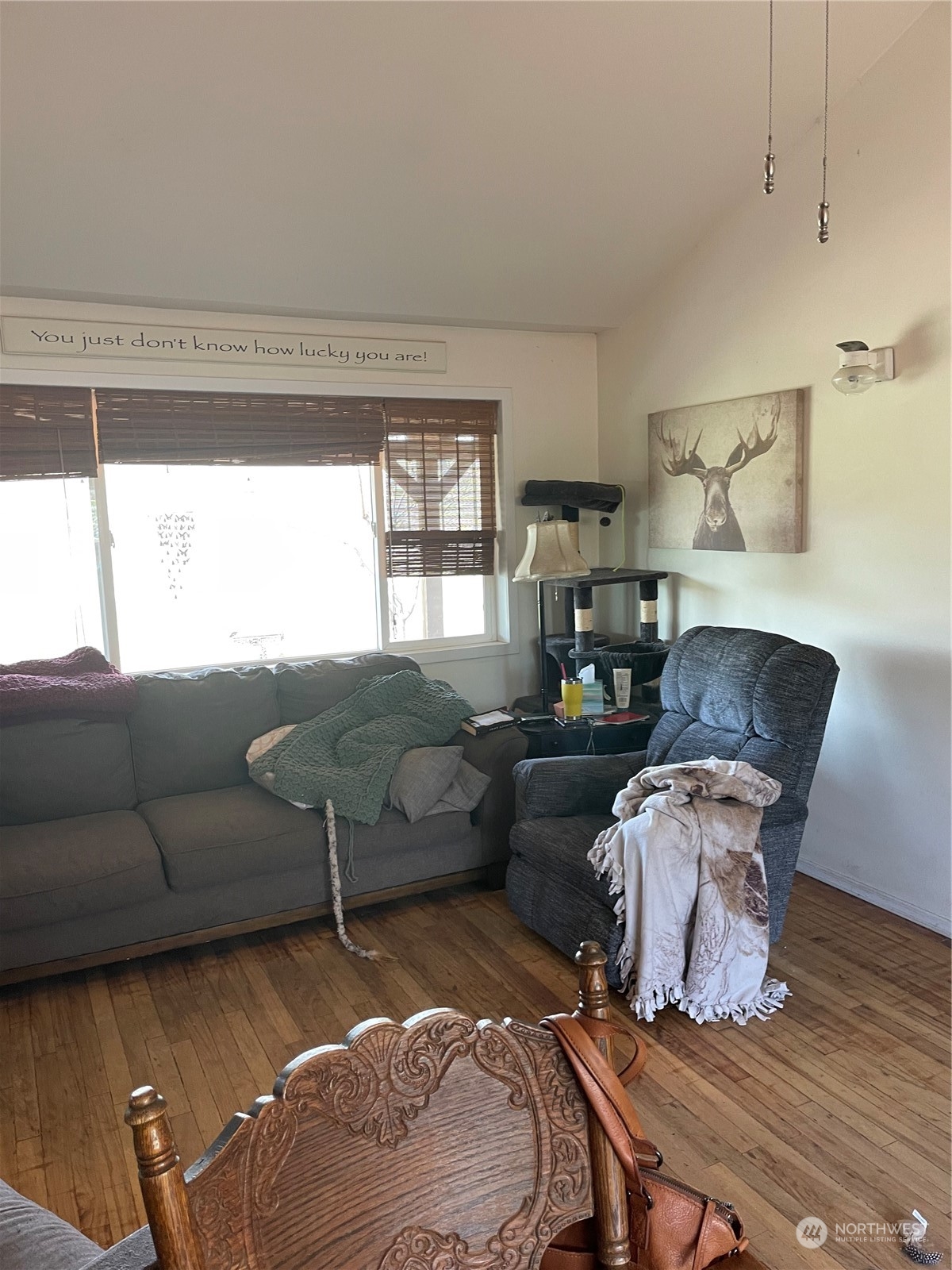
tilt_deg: -8.7
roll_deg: +1.9
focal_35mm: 26
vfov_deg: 67.3
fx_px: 953
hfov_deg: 53.1
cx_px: 476
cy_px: 635
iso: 125
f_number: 1.6
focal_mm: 4.2
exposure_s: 1/65
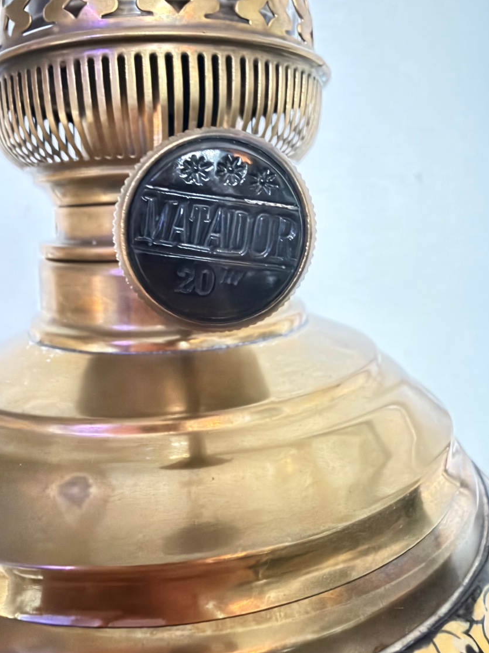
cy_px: 313
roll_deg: +2.1
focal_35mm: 27
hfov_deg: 51.3
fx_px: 509
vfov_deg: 65.3
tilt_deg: -3.7
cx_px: 226
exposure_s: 1/30
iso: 2000
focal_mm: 2.22
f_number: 2.2
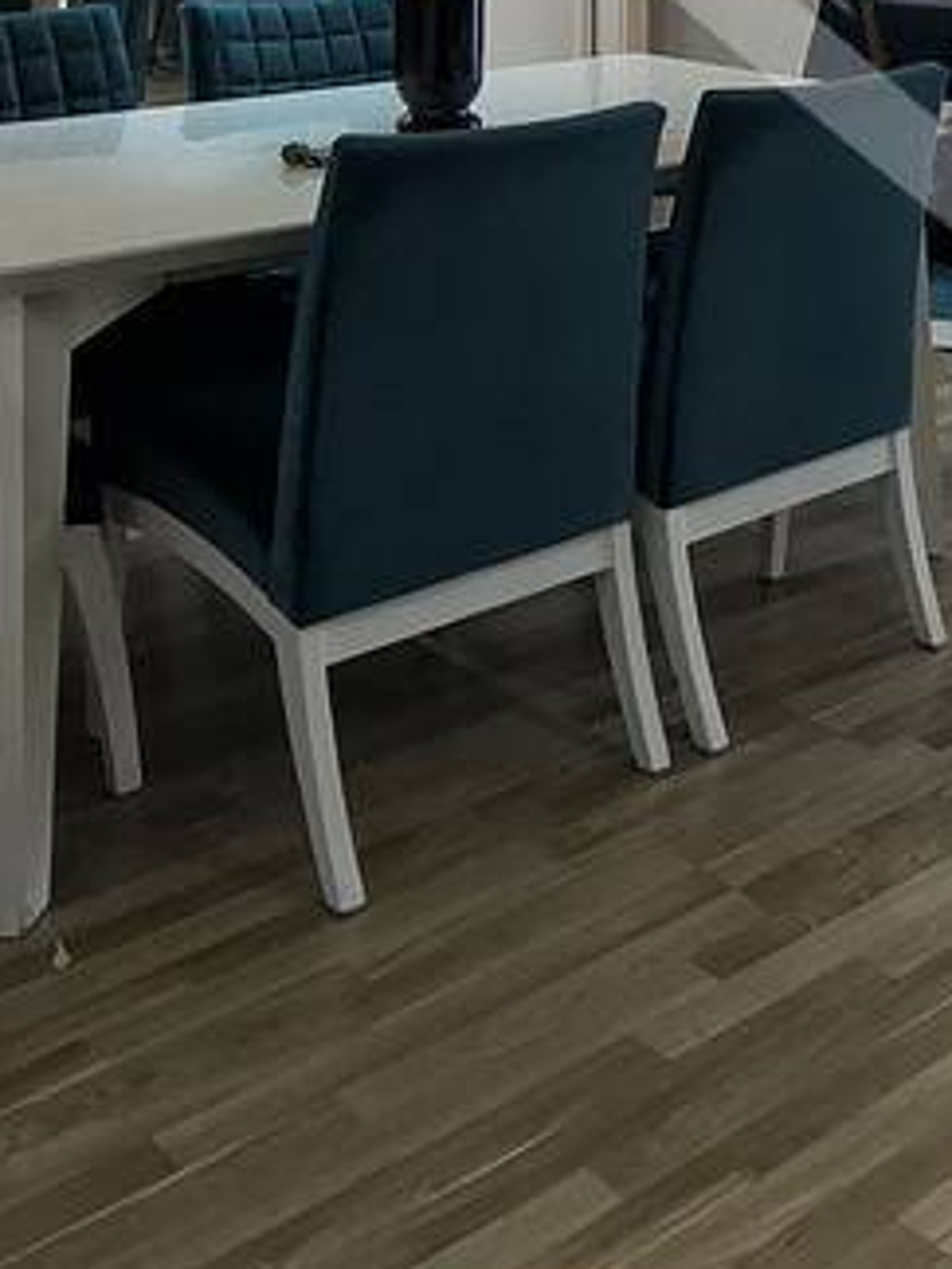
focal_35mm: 40
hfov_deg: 32.2
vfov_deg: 40.7
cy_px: -8
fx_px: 1467
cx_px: 1019
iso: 330
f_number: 2.2
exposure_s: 1/50
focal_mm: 2.13
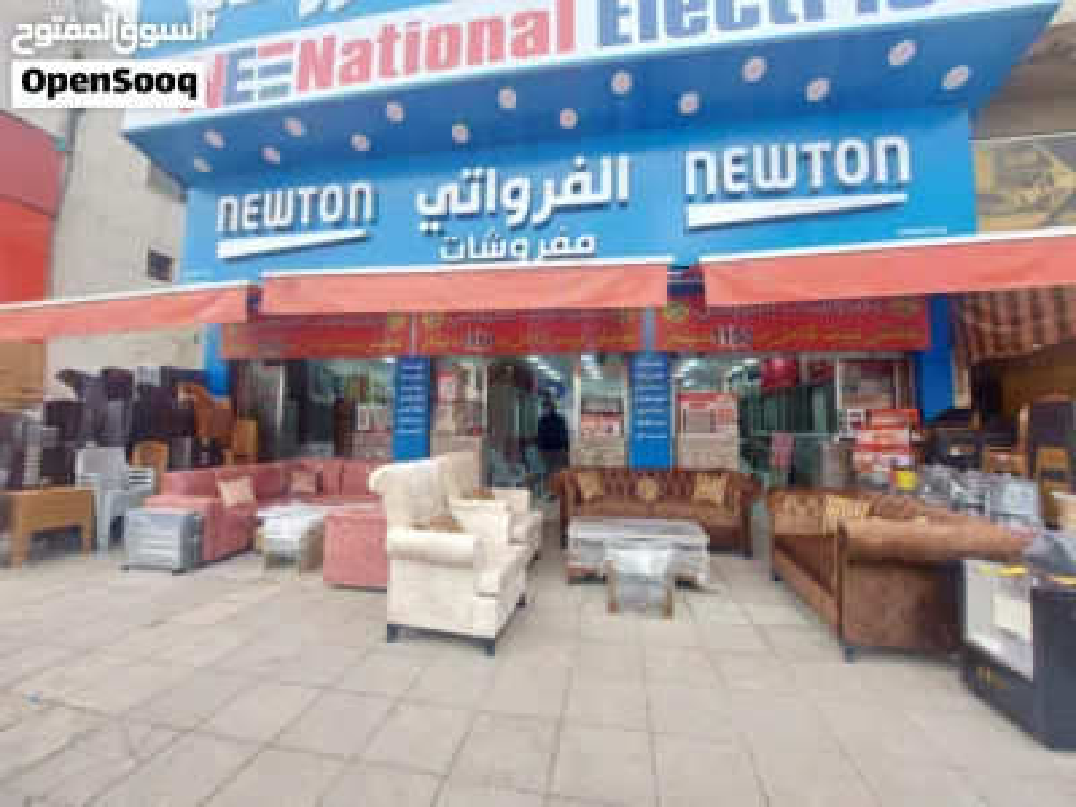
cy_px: 404
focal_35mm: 13
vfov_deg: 89.9
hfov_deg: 106.2
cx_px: 538
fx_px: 404
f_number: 2.2
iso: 50
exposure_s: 1/129
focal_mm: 1.74
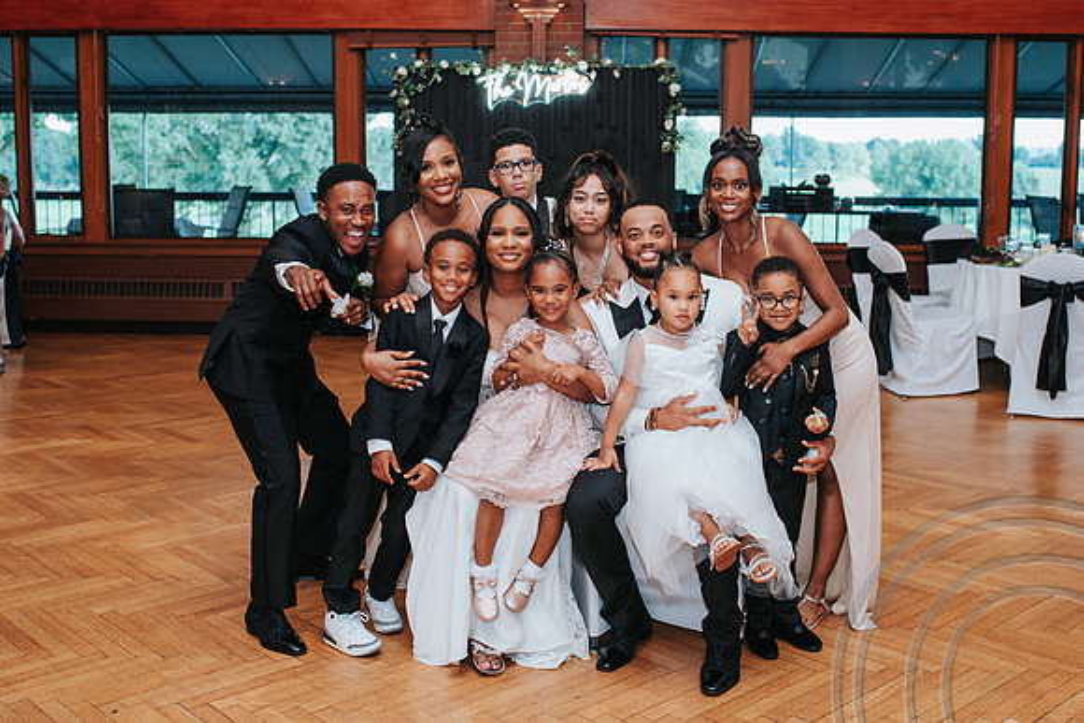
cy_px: 315
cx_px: 564
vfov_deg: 30.8
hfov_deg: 44.9
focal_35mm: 44
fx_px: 1312
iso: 1000
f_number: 3.2
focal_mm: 35
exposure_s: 1/200
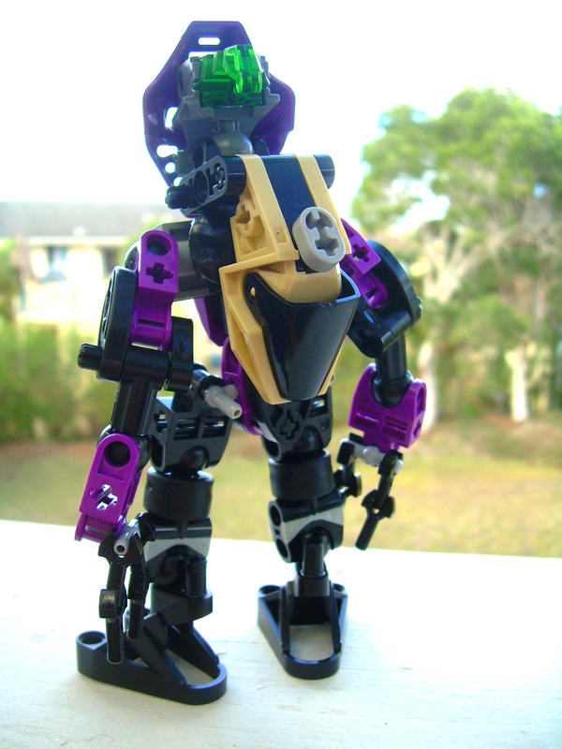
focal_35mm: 38
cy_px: 374
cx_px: 281
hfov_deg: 37.7
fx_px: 823
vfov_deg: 49.0
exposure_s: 1/193
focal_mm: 6.3
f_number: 2.8
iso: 50
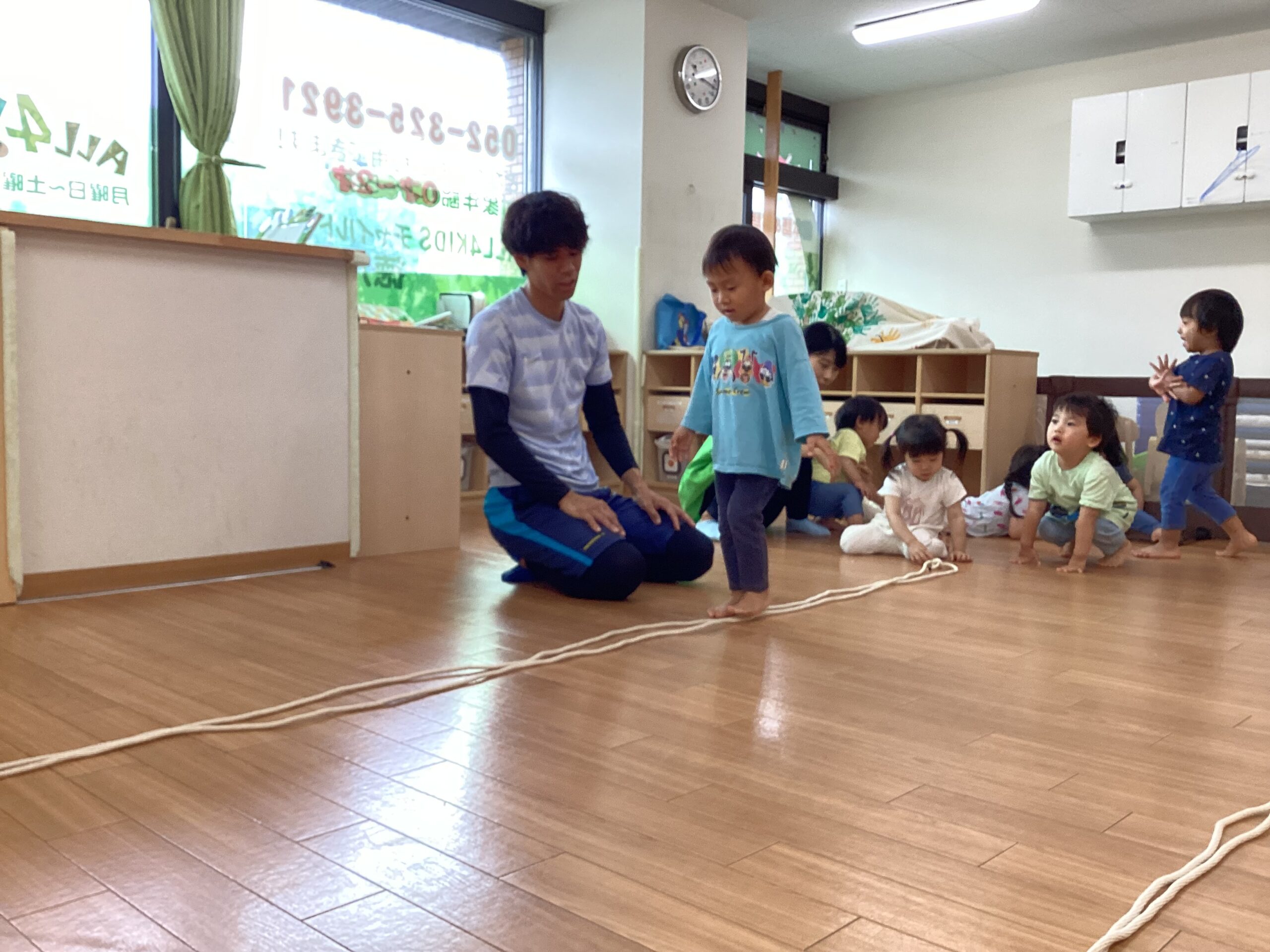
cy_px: 476
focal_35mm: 31
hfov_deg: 58.4
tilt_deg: -6.8
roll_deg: -1.1
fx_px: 1137
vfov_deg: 45.4
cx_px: 635
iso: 80
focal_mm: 3.3
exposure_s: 1/100
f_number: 2.4
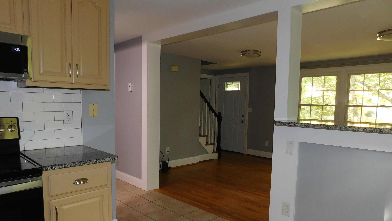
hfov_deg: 71.9
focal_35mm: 26
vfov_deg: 44.2
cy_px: 130
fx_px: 270
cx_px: 194
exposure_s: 1/30
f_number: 3
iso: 200
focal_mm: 4
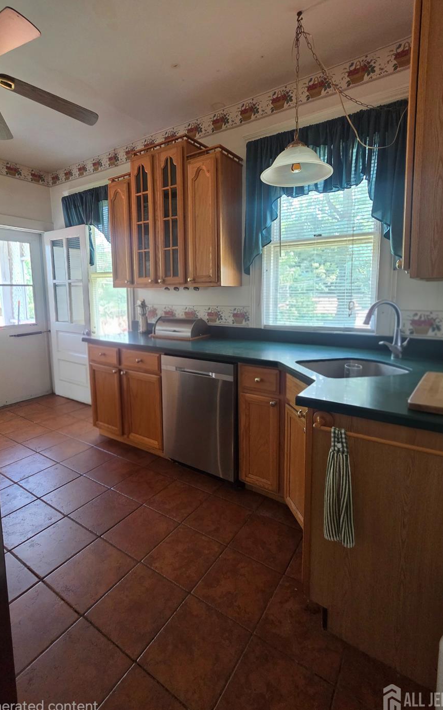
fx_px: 290
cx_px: 221
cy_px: 335
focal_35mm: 15
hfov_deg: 74.8
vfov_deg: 101.4
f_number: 2.2
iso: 500
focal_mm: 2.2
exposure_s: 1/60.2
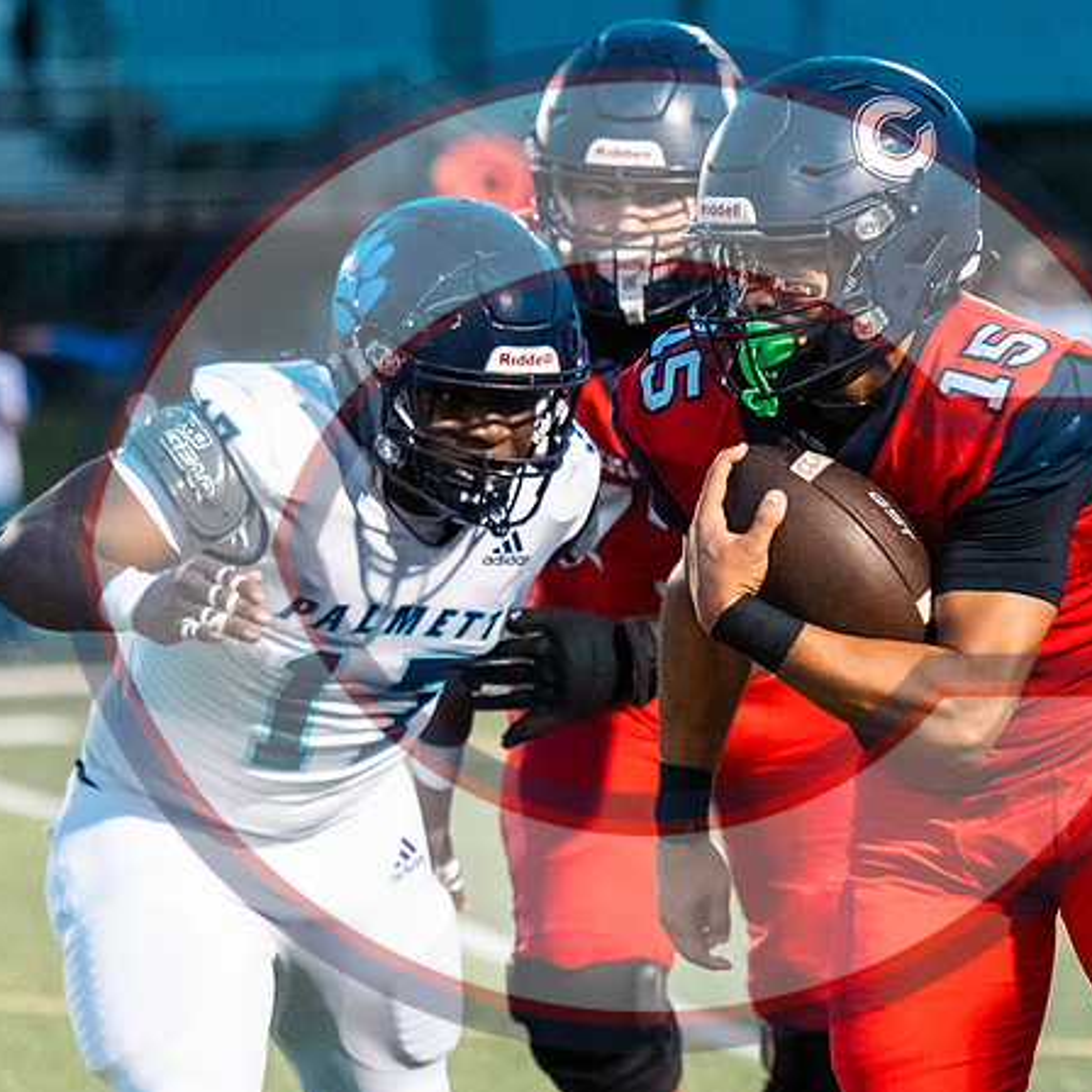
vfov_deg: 5.3
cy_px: 929
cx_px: 828
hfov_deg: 5.3
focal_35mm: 328
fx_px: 11706
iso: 5600
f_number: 2.8
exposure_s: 1/1600
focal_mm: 110
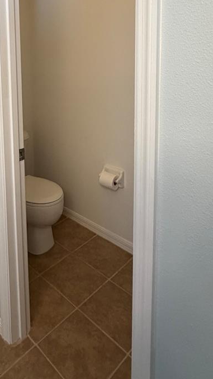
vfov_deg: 65.1
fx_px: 271
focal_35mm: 27
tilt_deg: -6.0
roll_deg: +2.1
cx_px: 18
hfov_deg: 39.5
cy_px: 89
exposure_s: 1/114
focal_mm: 2.22
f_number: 2.2
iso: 320
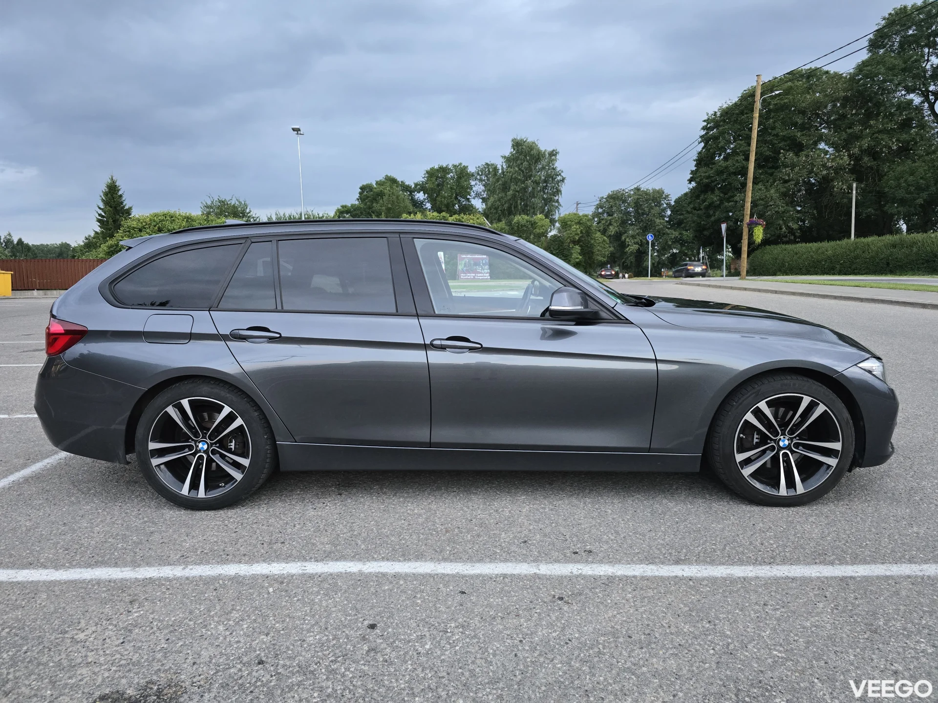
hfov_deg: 73.9
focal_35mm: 23
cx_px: 469
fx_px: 623
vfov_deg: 58.9
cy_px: 352
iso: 800
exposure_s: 1/100
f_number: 1.7
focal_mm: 6.3
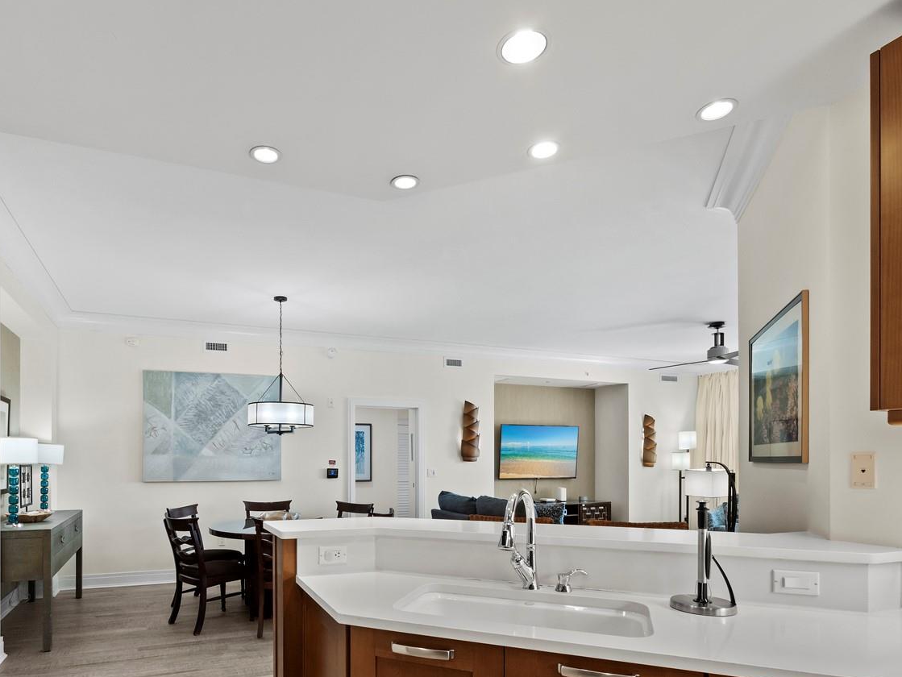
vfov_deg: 64.2
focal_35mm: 20
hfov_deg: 80.9
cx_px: 366
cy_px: 456
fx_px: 521
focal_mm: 7
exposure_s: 1/4
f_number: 9
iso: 640
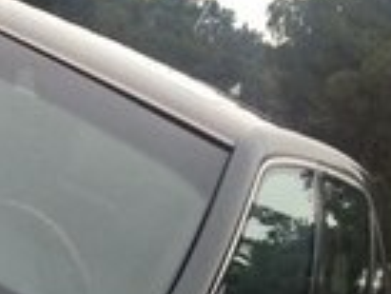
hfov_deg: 12.6
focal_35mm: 140
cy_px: 481
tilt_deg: -21.2
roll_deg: -23.8
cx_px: -348
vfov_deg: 10.2
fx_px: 1583
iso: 50
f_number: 2.2
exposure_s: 1/100
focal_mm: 4.15
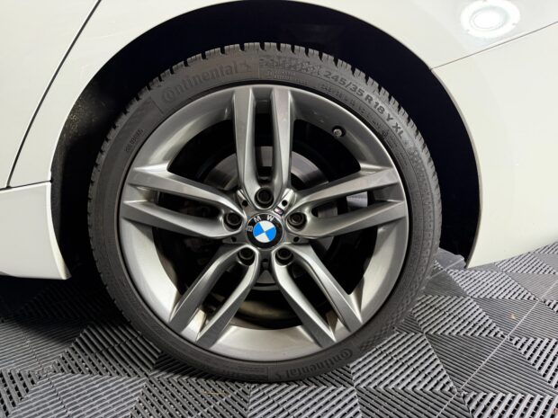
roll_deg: -2.4
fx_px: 387
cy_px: 209
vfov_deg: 56.8
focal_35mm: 24
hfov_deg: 71.6
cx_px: 279
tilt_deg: -16.0
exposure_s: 1/50
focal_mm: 6.76
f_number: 1.78
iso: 400
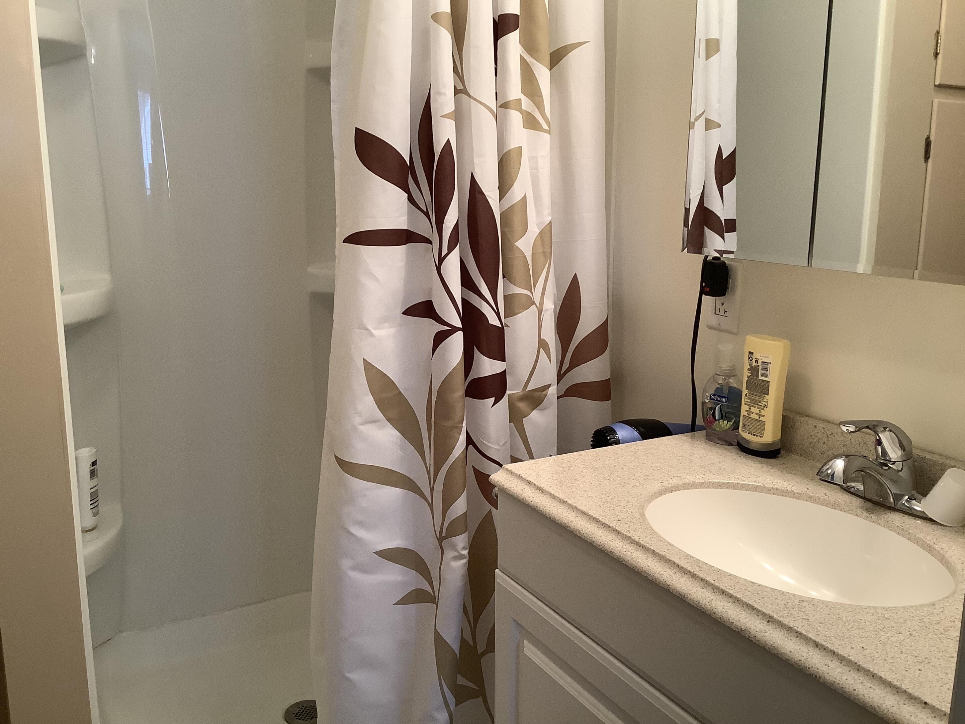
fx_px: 892
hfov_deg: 56.8
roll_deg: -1.5
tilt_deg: -11.9
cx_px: 470
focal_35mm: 32
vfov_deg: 44.2
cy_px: 352
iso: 125
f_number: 2.4
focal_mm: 3.3
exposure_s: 1/60
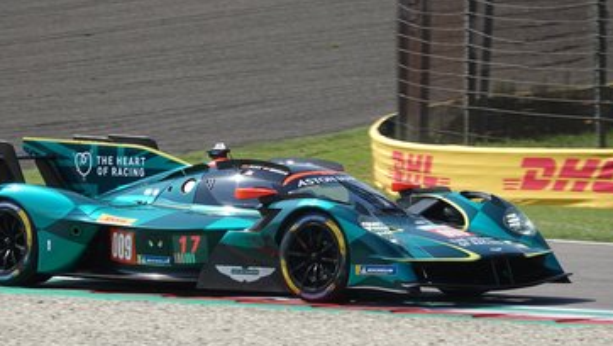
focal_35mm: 310
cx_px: 259
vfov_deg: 3.9
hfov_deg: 7.0
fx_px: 5041
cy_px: 243
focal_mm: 87.11
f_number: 4
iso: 125
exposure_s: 1/1000
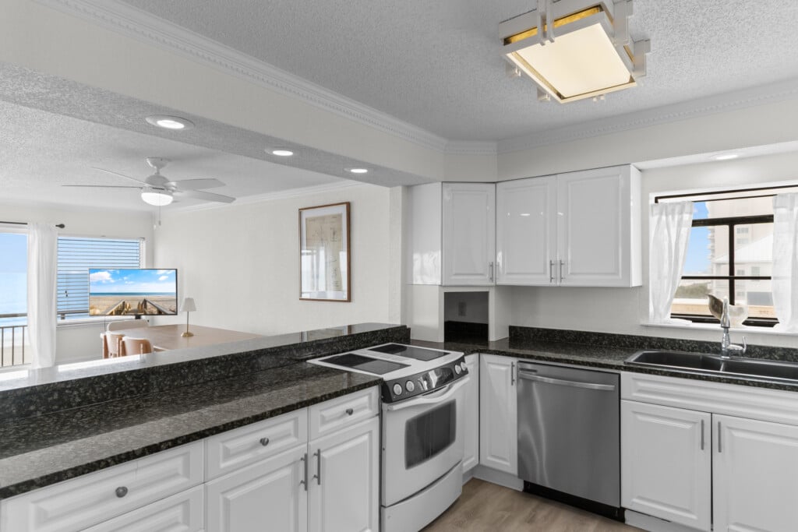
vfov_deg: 64.6
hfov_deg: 86.9
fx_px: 421
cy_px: 266
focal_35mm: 19
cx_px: 399
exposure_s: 1/13
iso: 100
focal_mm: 13
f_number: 5
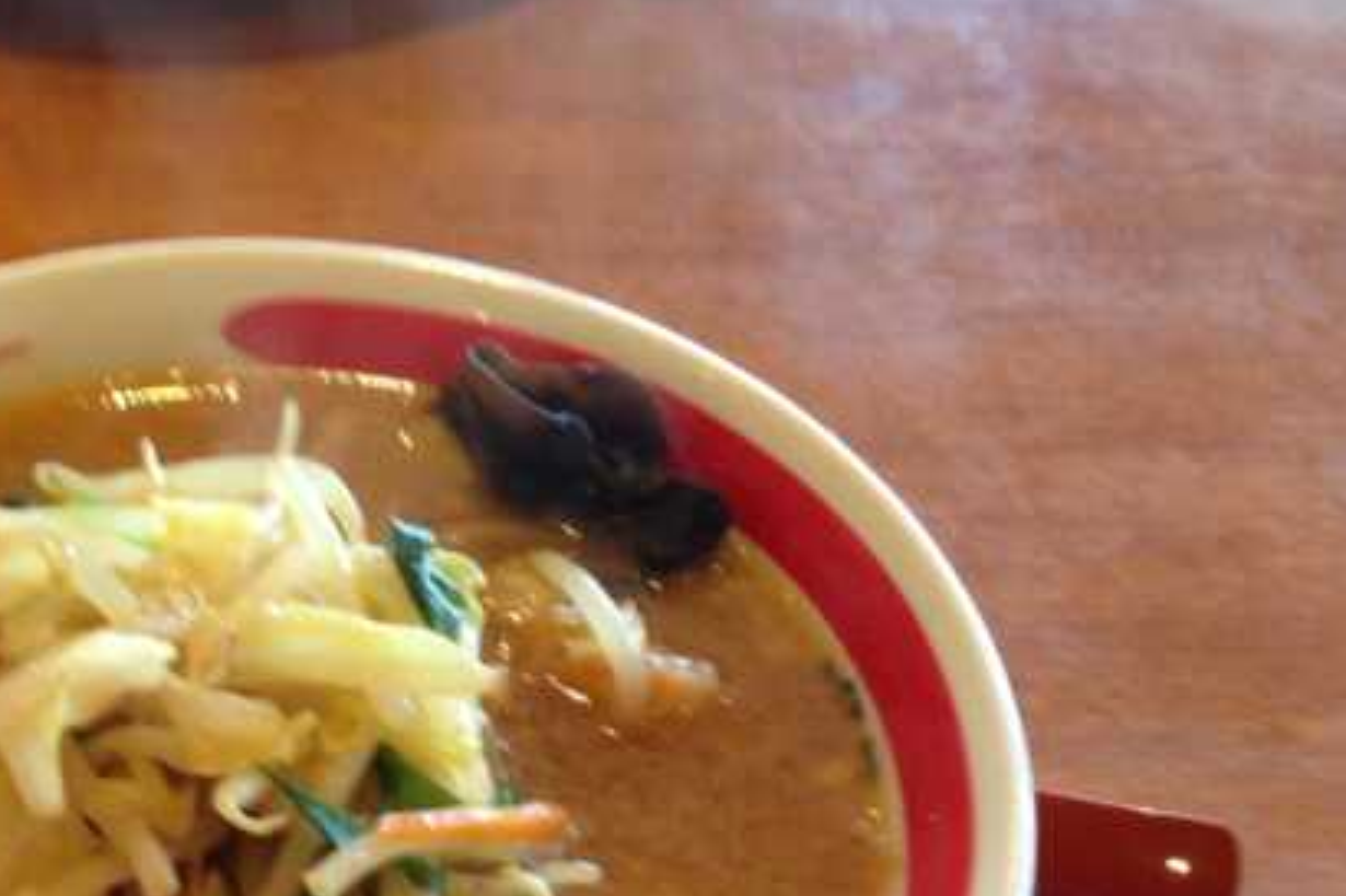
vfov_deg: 19.8
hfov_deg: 29.2
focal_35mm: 67
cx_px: 220
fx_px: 2504
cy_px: 843
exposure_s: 1/20
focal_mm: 4.13
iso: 64
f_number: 2.4
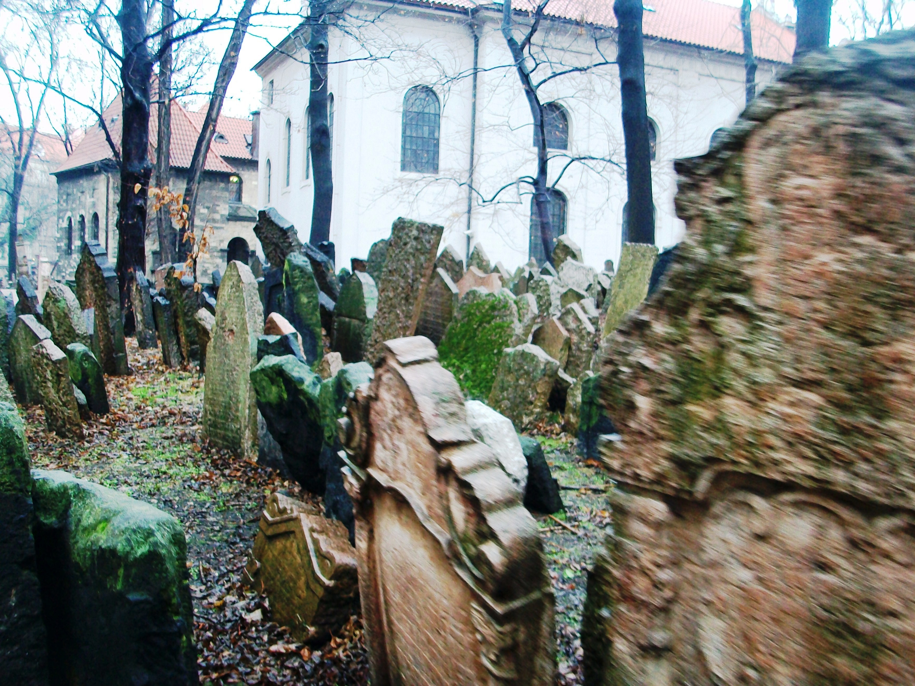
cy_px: 343
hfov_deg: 54.0
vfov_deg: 41.8
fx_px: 899
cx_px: 458
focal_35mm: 34
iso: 160
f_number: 2.8
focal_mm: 5.7
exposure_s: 1/30
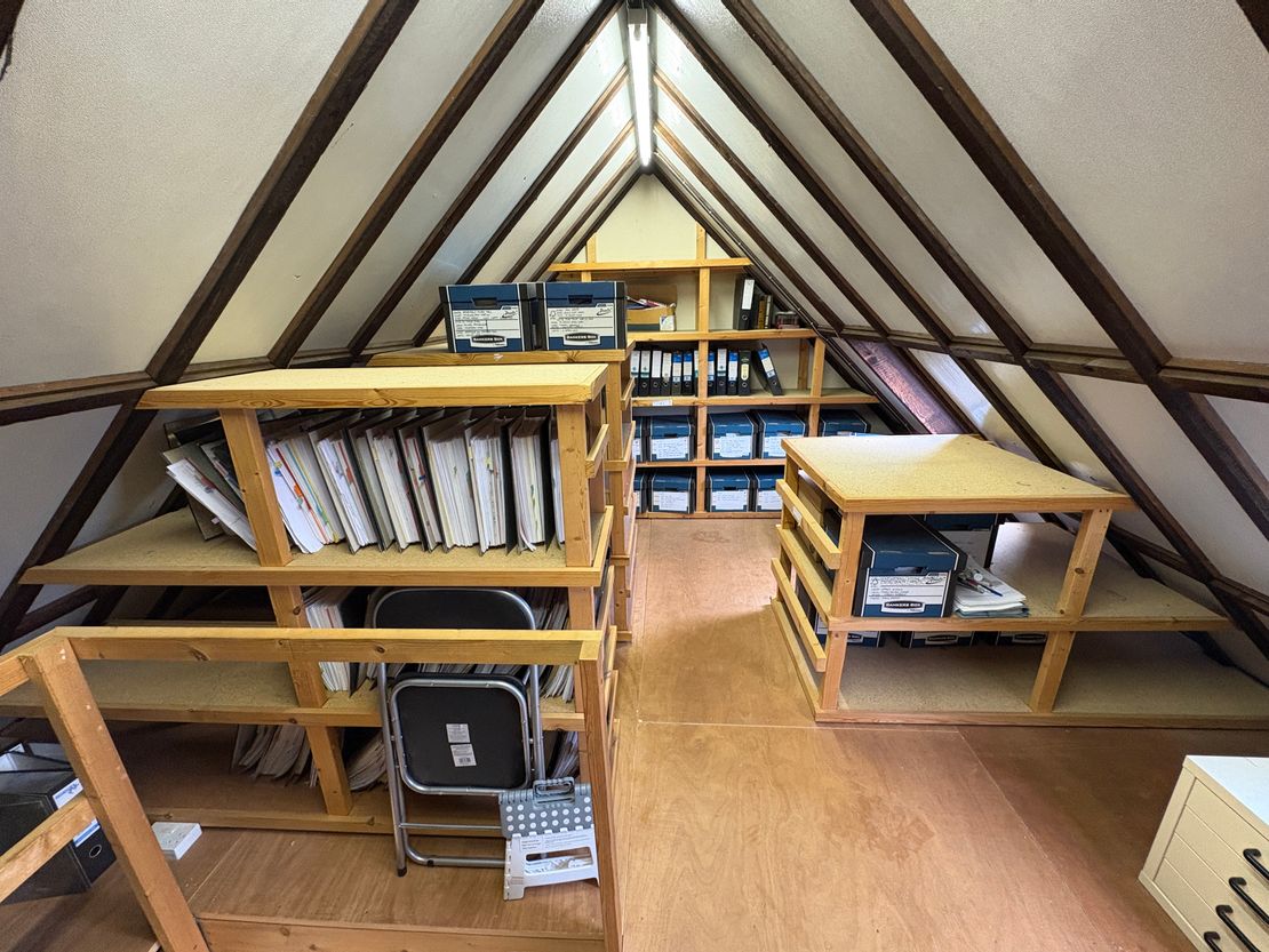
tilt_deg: -17.5
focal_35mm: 14
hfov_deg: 102.1
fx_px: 513
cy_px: 476
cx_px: 634
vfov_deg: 85.7
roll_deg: +2.0
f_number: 2.2
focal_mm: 2.22
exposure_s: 1/50
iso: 400
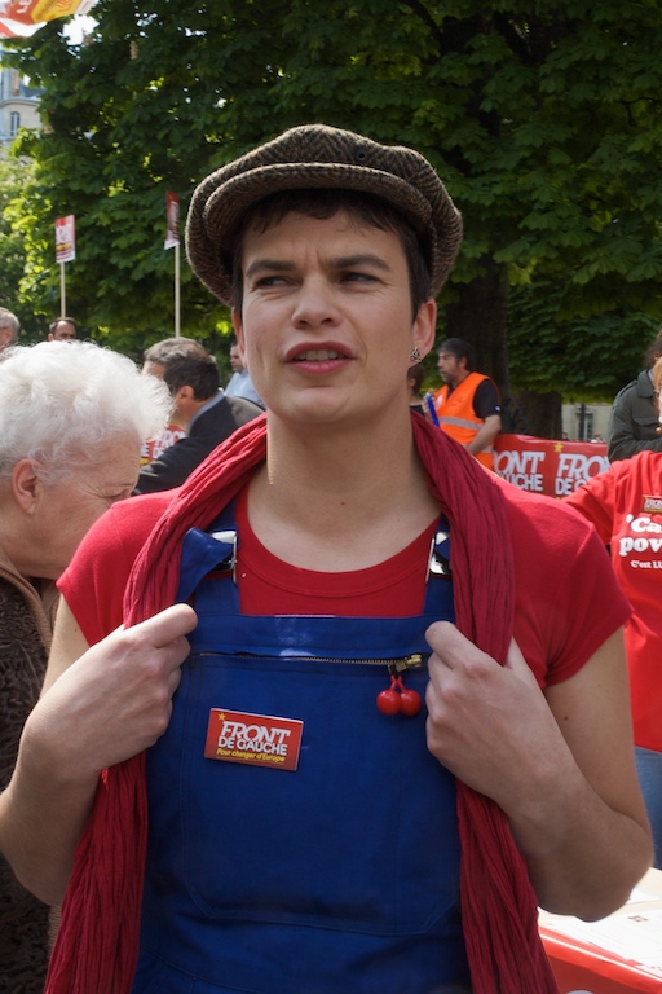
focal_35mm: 51
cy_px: 497
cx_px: 331
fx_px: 1407
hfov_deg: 26.5
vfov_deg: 38.9
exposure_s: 1/60
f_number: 16
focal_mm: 34
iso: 400
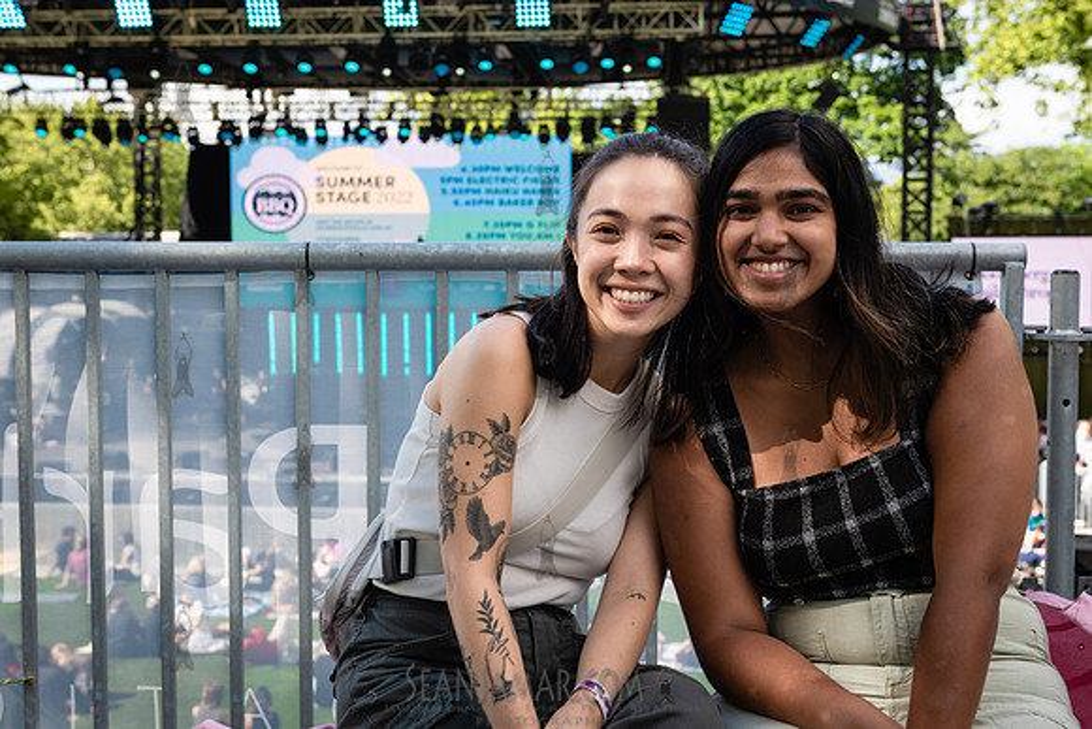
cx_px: 579
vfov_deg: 23.8
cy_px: 384
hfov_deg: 35.0
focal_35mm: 57
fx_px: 1730
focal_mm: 52
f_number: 5.6
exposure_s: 1/250
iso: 200
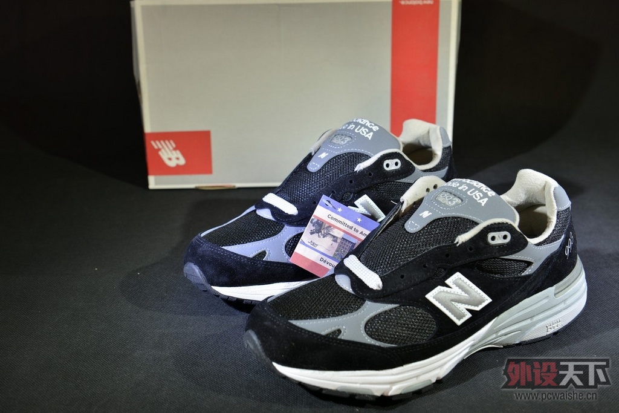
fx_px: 860
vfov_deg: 27.0
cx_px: 310
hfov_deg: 39.6
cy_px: 206
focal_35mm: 50
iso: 100
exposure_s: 1/8
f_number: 7.1
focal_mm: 50
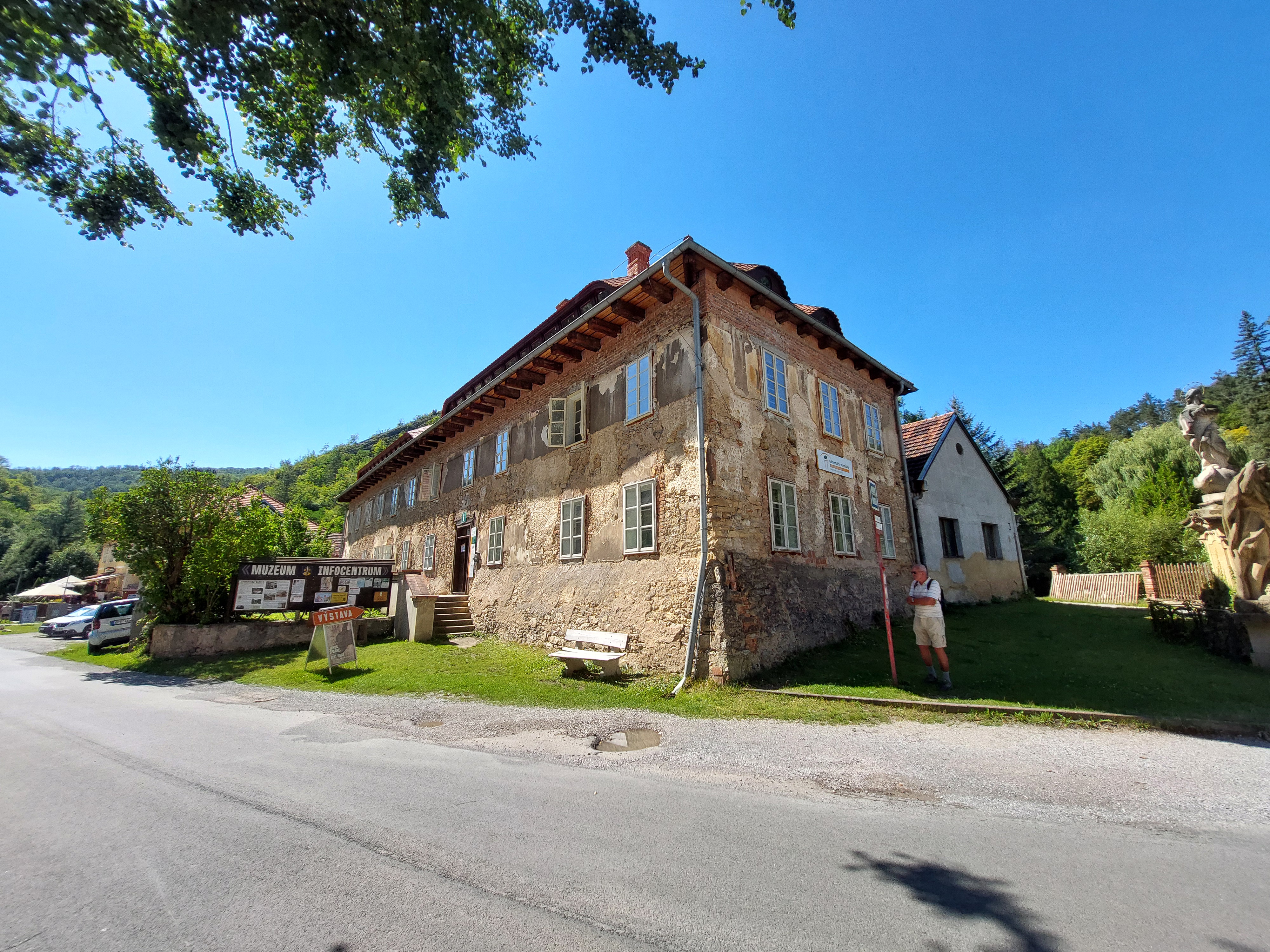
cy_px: 476
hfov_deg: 106.2
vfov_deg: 89.9
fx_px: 477
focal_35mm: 13
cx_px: 635
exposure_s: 1/1227
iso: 50
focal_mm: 1.74
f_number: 2.2
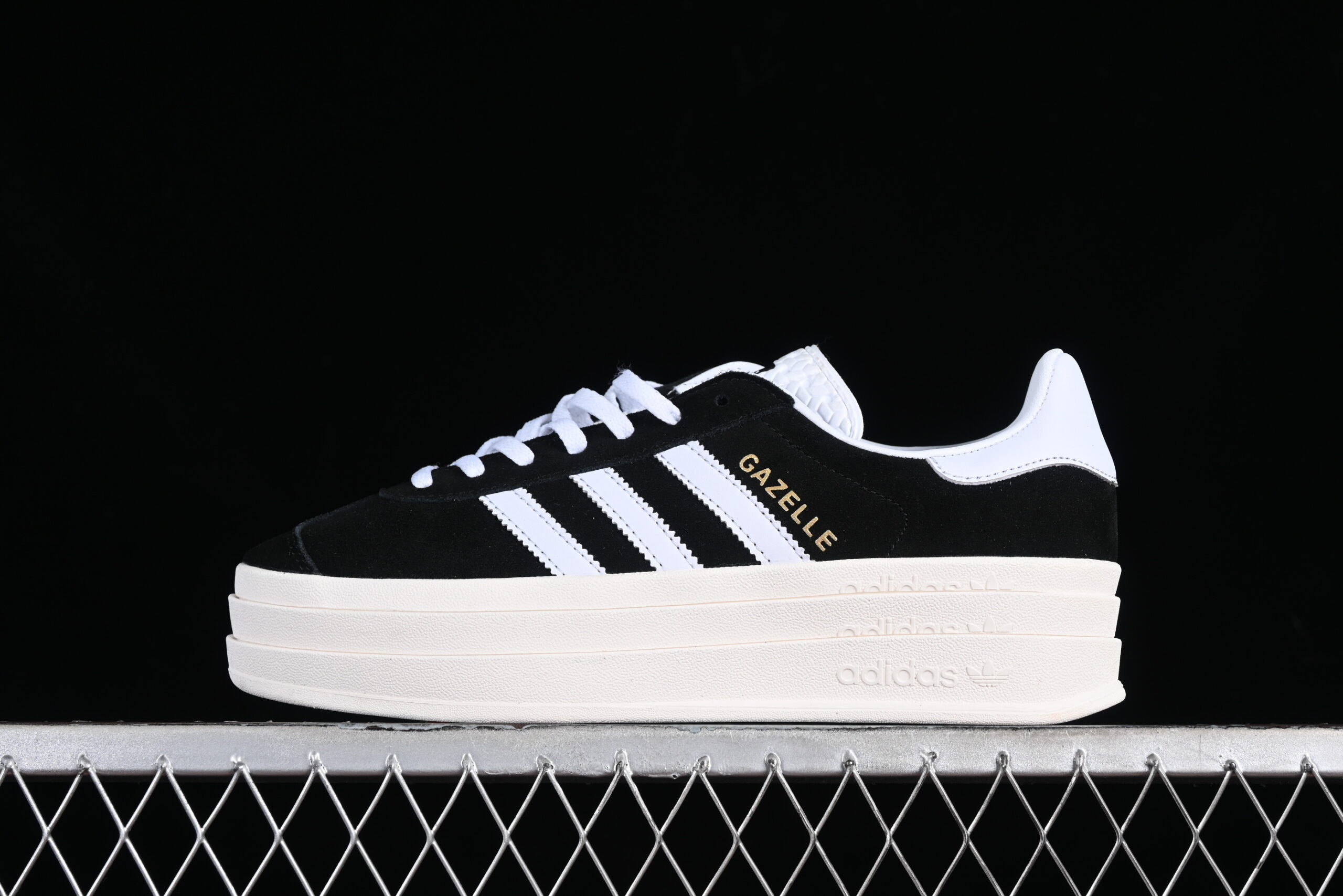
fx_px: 2798
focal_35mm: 75
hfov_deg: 27.0
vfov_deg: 18.2
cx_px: 672
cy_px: 448
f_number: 7.1
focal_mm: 50
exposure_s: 1/60
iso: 160
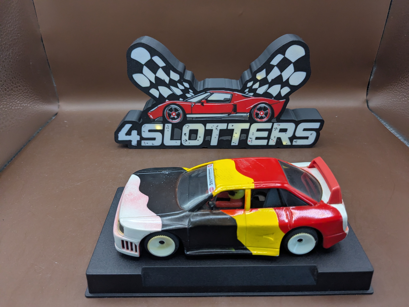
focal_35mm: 27
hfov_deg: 65.3
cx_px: 204
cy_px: 154
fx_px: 319
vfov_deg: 51.4
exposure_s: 1/50
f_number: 1.73
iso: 291
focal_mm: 4.38
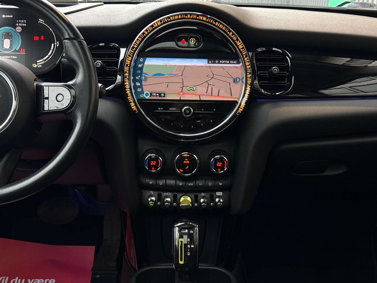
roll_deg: -0.9
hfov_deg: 39.7
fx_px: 523
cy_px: 142
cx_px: 188
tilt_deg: -18.7
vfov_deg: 30.3
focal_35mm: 48
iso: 160
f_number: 1.78
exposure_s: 1/50
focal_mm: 6.76
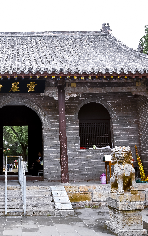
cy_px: 117
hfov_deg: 32.5
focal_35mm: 37
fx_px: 239
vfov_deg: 52.7
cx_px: 12
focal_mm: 24
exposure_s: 1/100
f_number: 2.8
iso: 100
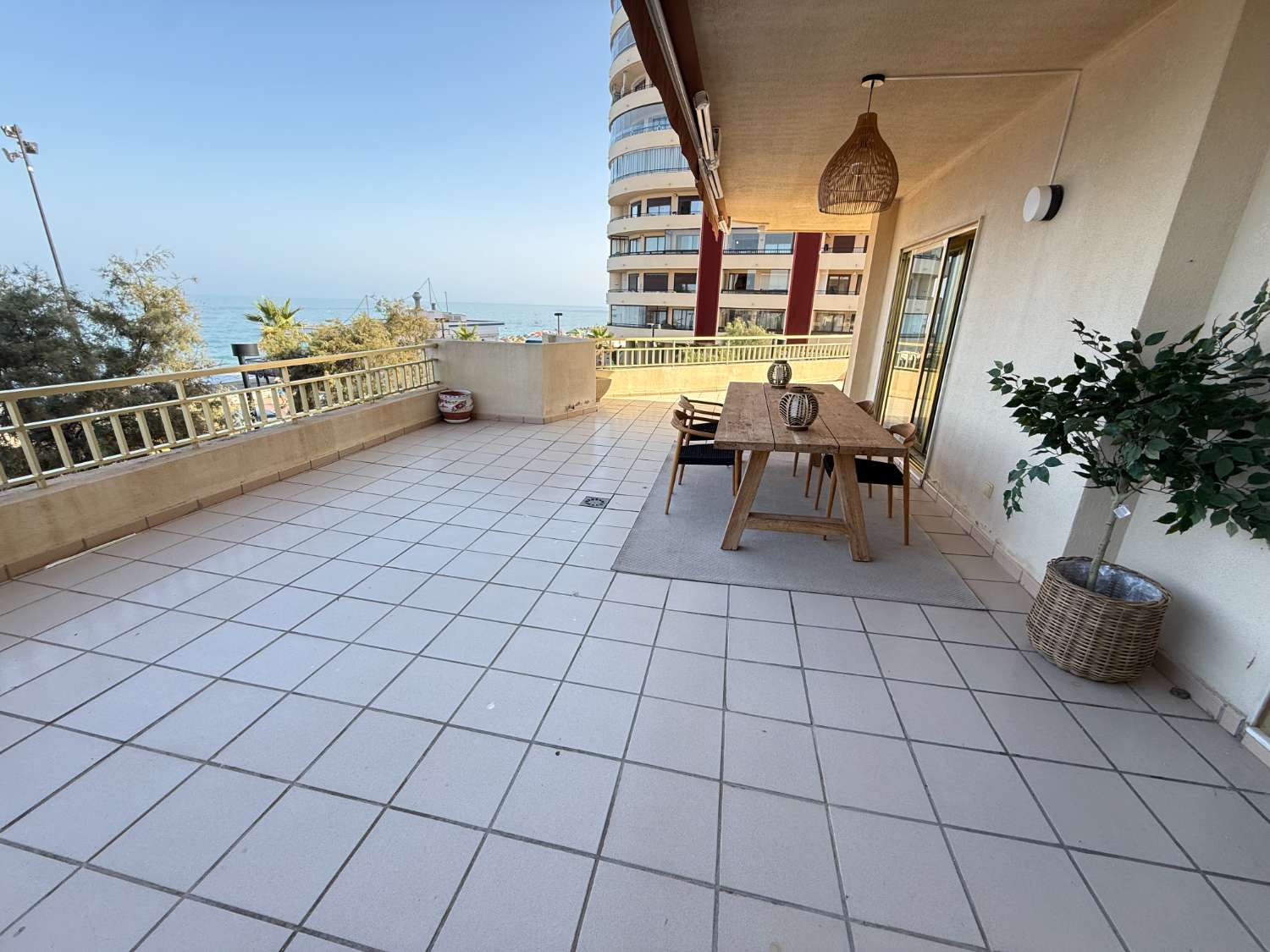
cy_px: 476
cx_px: 635
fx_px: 514
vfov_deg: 85.7
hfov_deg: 102.1
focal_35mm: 14
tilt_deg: -16.8
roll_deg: -1.6
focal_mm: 2.22
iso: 64
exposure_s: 1/338
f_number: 2.2
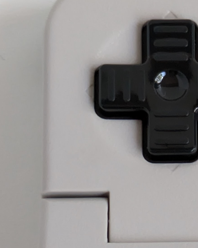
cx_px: 310
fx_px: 1539
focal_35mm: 210
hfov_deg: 7.2
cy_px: 203
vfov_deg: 9.2
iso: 446
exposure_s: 1/100
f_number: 1.89
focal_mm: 5.43
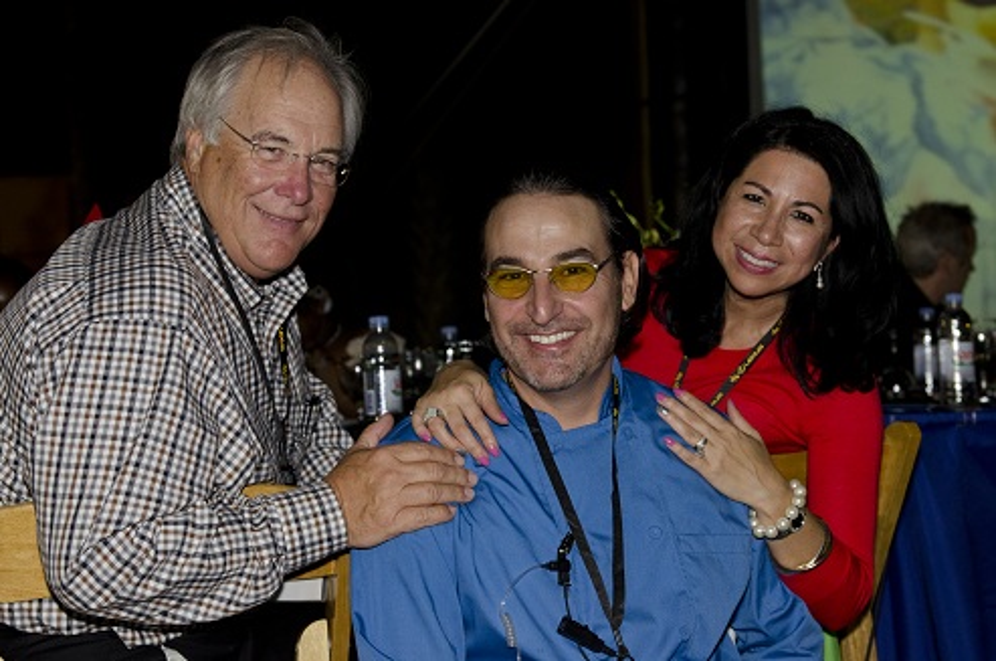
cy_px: 330
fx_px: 1864
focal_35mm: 68
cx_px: 498
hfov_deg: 29.9
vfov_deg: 20.1
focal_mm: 45
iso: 800
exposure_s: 1/60
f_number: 4
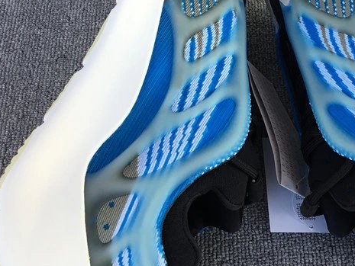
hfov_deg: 31.6
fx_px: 615
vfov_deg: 24.3
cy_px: 93
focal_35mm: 60
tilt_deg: -54.7
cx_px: 265
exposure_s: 1/182
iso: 25
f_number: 2.4
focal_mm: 3.3
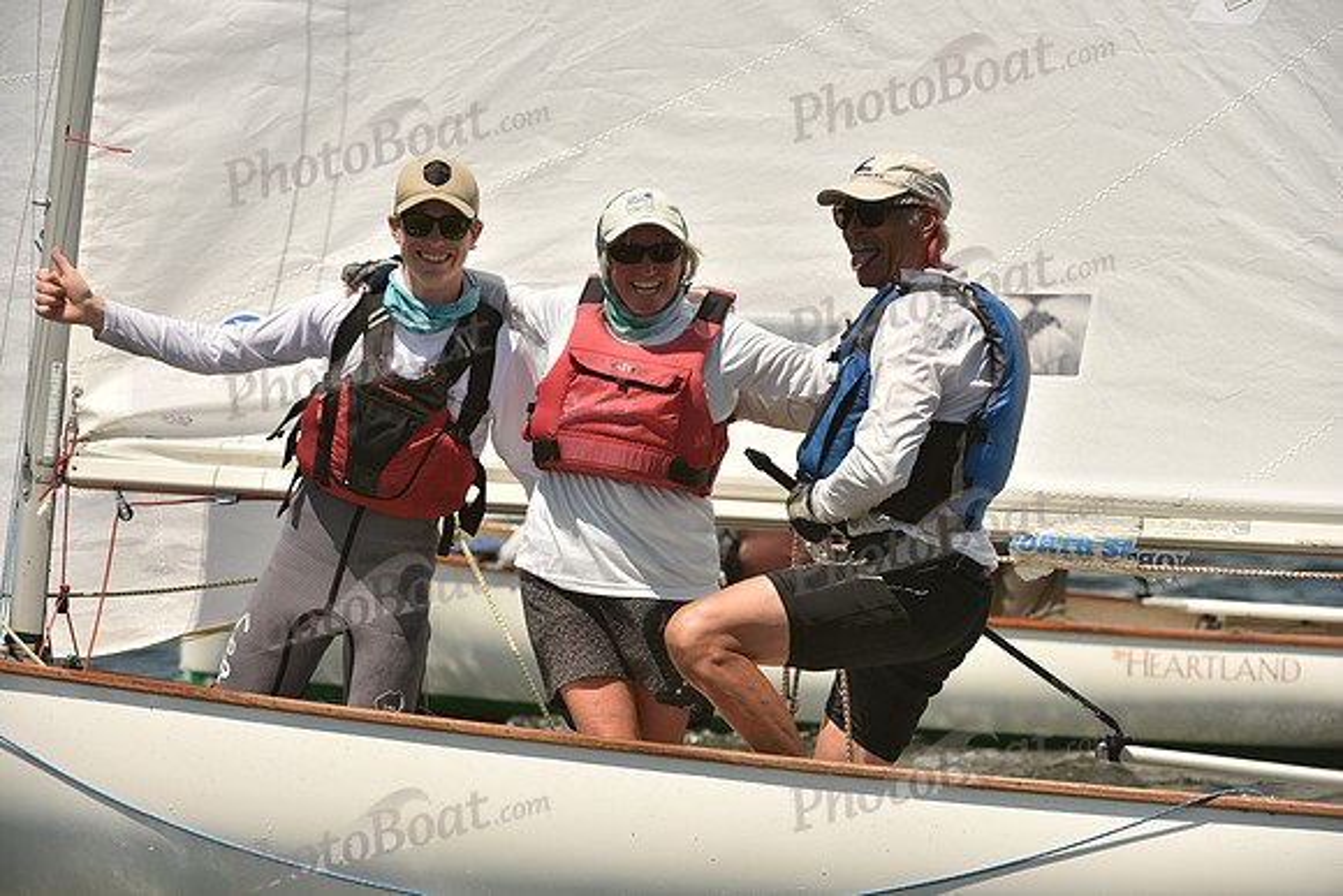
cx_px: 672
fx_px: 7463
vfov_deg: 6.9
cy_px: 448
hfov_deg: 10.3
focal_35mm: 200
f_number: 8
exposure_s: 1/1250
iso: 250
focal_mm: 200
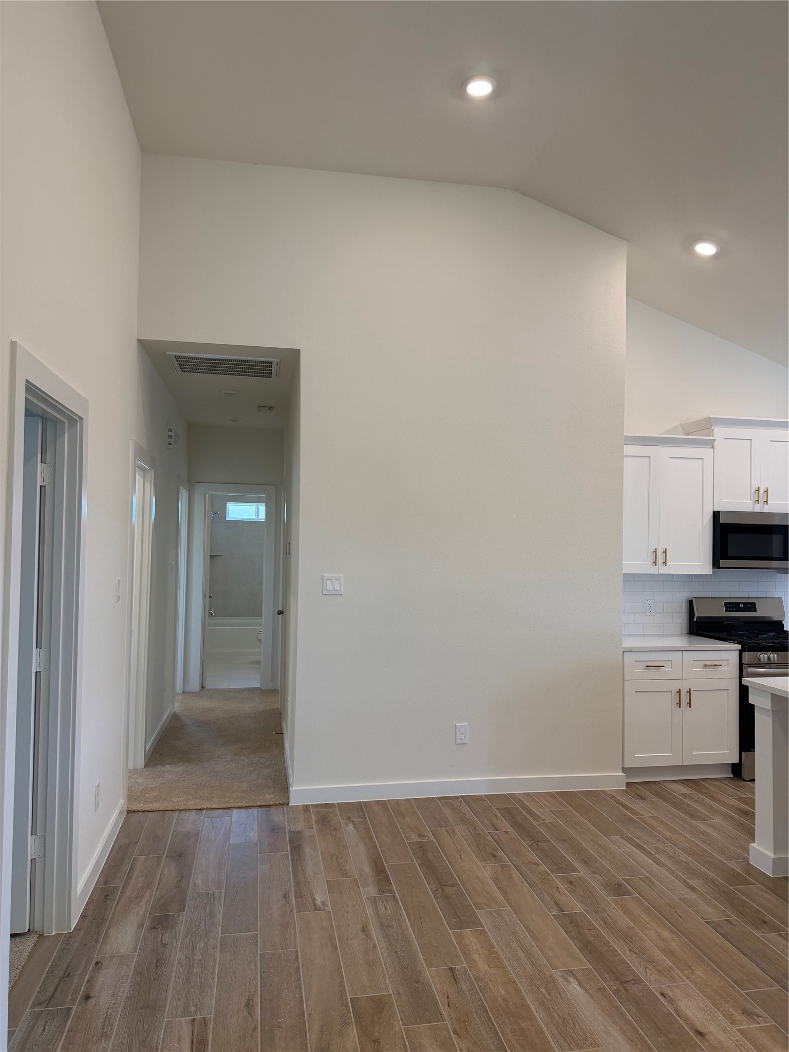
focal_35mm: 24
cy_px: 526
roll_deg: -0.8
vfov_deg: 71.6
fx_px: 729
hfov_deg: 56.8
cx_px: 394
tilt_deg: +1.1
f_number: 1.78
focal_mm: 6.76
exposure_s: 1/148
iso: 125
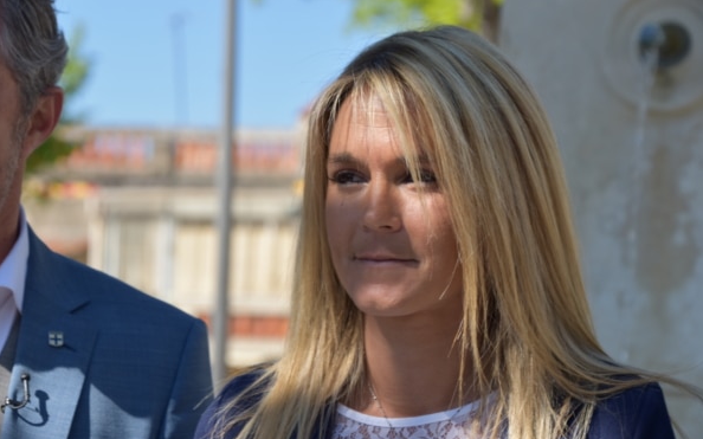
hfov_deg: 15.0
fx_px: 2663
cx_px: 353
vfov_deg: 9.4
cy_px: 234
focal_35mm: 139
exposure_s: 1/250
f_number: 8
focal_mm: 90
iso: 110
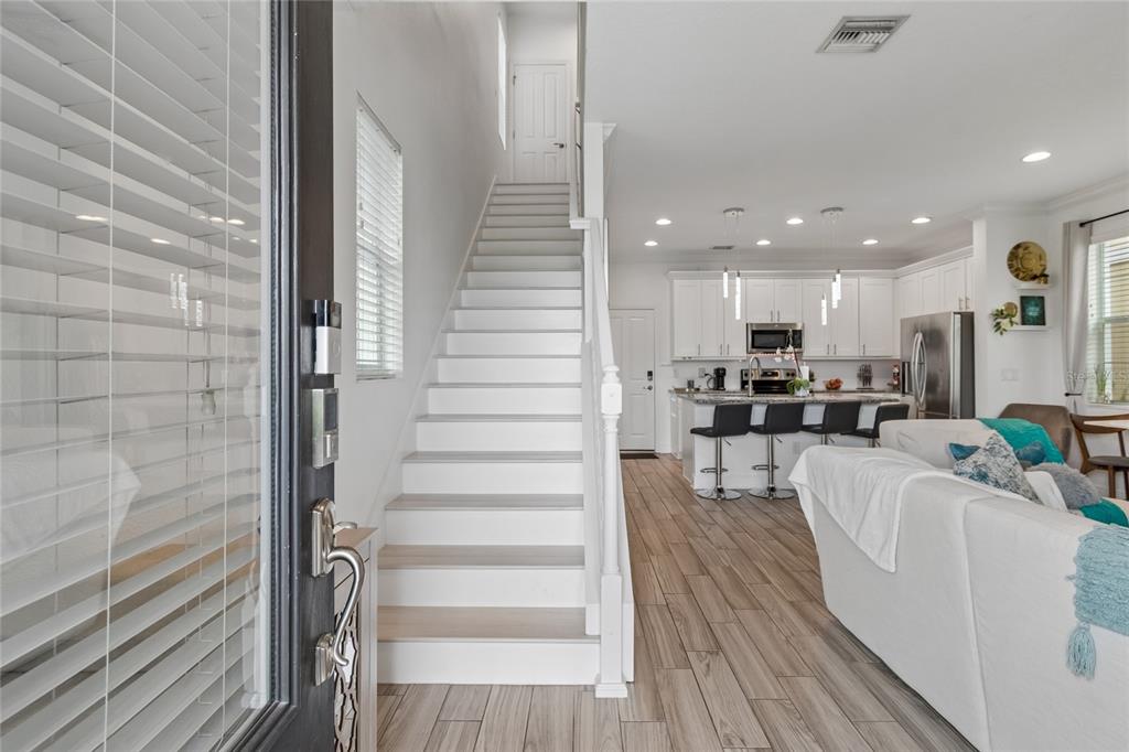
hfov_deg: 96.8
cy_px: 376
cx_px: 564
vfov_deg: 73.7
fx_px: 502
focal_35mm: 16
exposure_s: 1/25
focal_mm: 11
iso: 100
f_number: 7.1
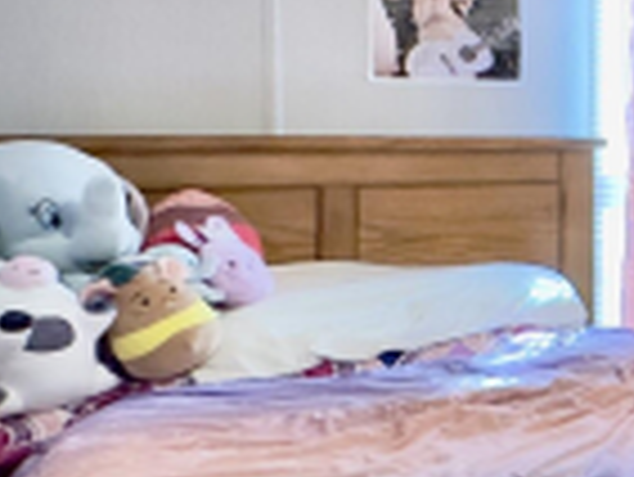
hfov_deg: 20.3
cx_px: 1162
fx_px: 1210
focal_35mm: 66
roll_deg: -0.2
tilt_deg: -2.0
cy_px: 162
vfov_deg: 22.2
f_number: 2.2
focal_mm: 2.22
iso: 320
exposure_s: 1/60
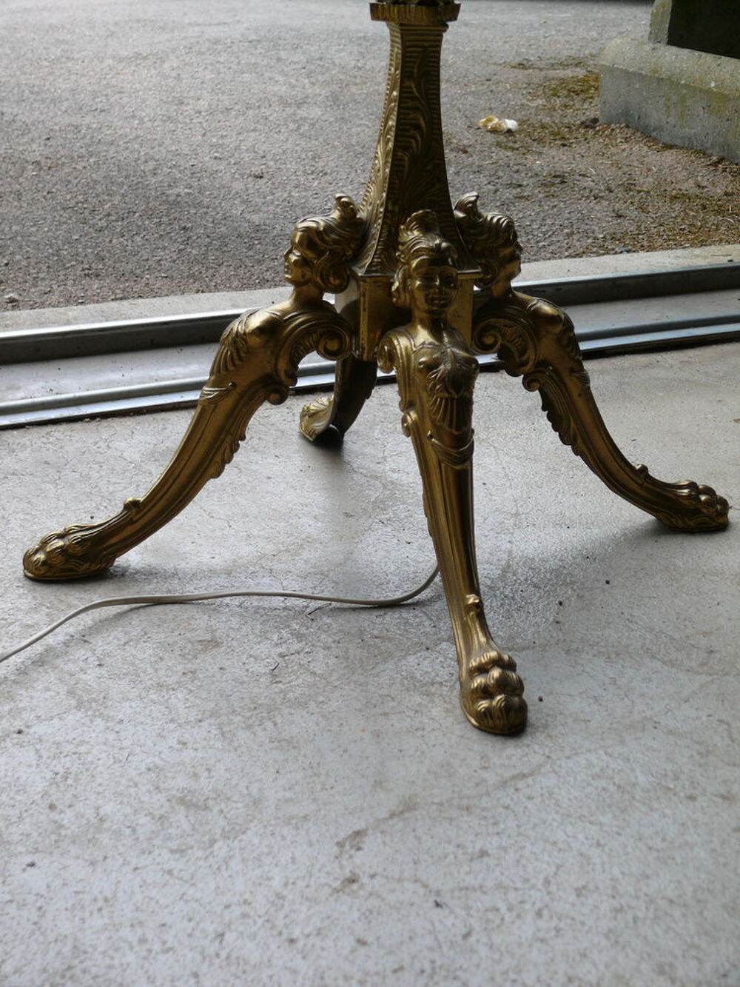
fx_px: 1596
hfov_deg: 26.1
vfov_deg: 34.3
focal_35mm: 56
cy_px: 494
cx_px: 370
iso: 100
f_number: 3.2
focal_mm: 11.8
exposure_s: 1/125
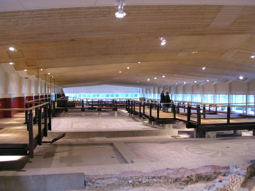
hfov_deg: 50.1
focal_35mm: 37
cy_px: 96
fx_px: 273
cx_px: 128
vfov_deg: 38.7
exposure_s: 1/3.7
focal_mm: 5.6
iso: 114
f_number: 2.7
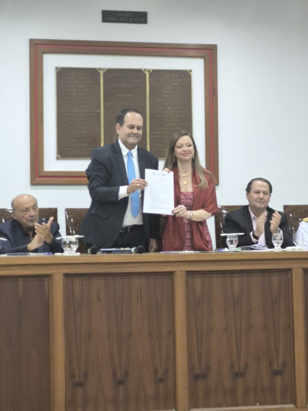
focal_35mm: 69
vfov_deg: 28.2
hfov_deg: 21.3
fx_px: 819
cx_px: 154
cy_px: 206
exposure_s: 1/30
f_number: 2.4
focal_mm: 7
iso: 400
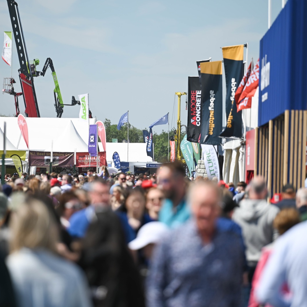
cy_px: 153
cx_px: 132
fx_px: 2569
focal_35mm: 256
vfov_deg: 6.8
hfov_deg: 6.8
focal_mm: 200
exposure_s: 1/6400
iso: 200
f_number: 3.2
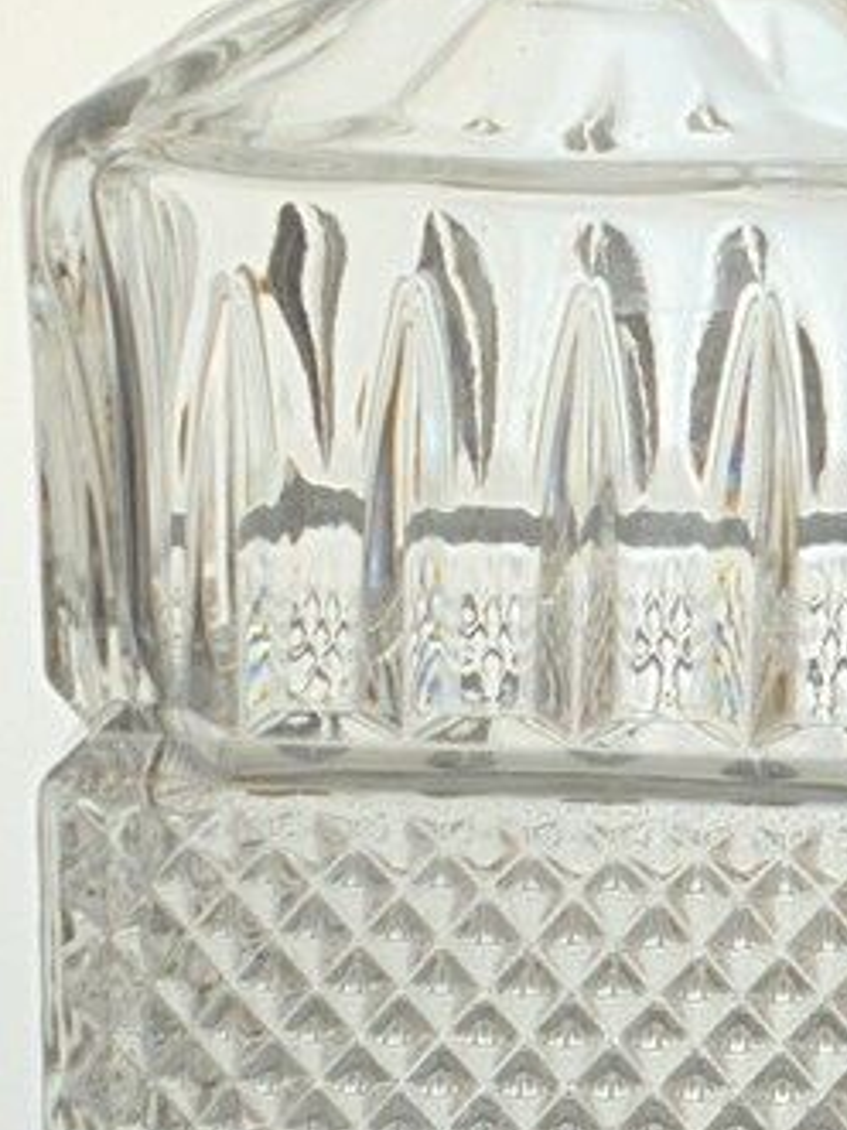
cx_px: 657
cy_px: 591
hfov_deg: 12.6
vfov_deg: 16.8
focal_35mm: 117
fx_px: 3820
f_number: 4.5
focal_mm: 7.8
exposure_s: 1/100
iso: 100
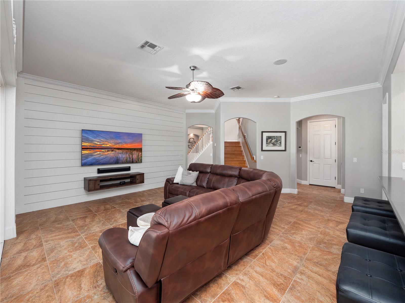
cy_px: 152
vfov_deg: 85.7
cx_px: 202
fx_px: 164
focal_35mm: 14
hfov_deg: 102.1
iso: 320
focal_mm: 7
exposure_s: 1/2
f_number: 8
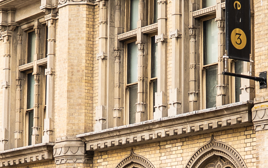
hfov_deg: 13.5
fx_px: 1132
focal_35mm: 155
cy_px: 149
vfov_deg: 8.4
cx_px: 130
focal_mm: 35
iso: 100
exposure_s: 1/160
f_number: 3.5
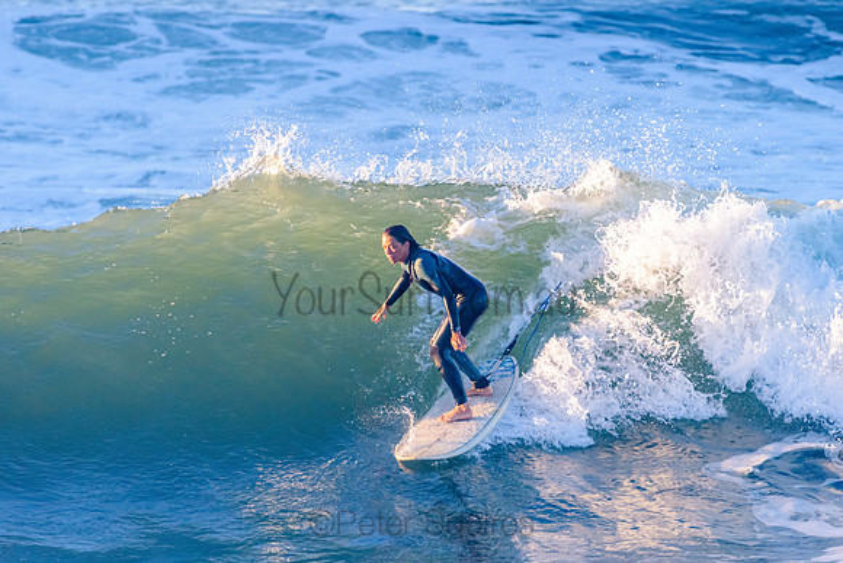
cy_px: 281
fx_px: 14240
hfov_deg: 3.4
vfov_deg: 2.3
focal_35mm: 608
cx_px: 421
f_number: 5.6
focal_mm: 500
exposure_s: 1/2000
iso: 1000
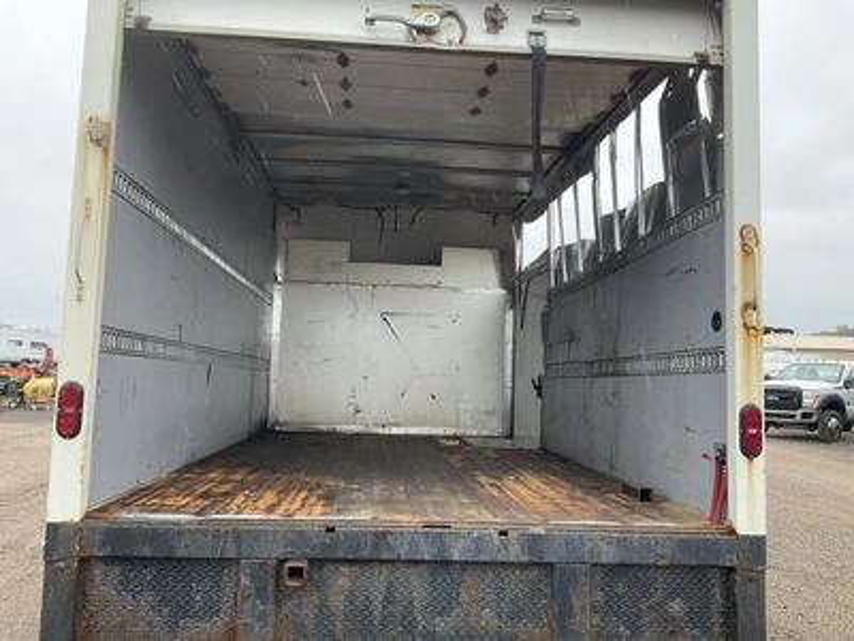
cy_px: 320
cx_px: 427
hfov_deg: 61.7
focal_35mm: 29
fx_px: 715
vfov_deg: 48.2
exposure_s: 1/295
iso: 25
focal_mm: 3
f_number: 1.8
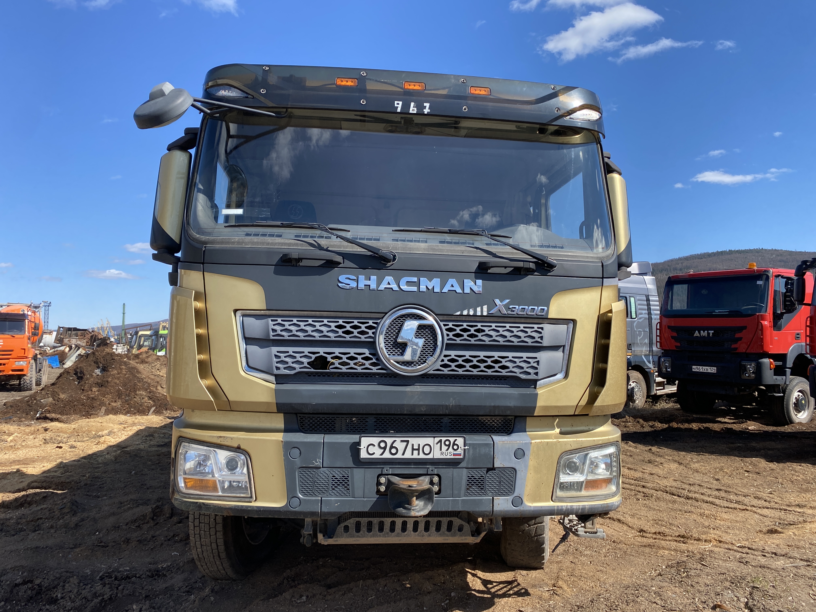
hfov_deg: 67.3
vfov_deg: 53.1
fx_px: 613
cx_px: 408
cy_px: 306
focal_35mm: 26
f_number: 1.8
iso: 32
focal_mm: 4.25
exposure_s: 1/1754
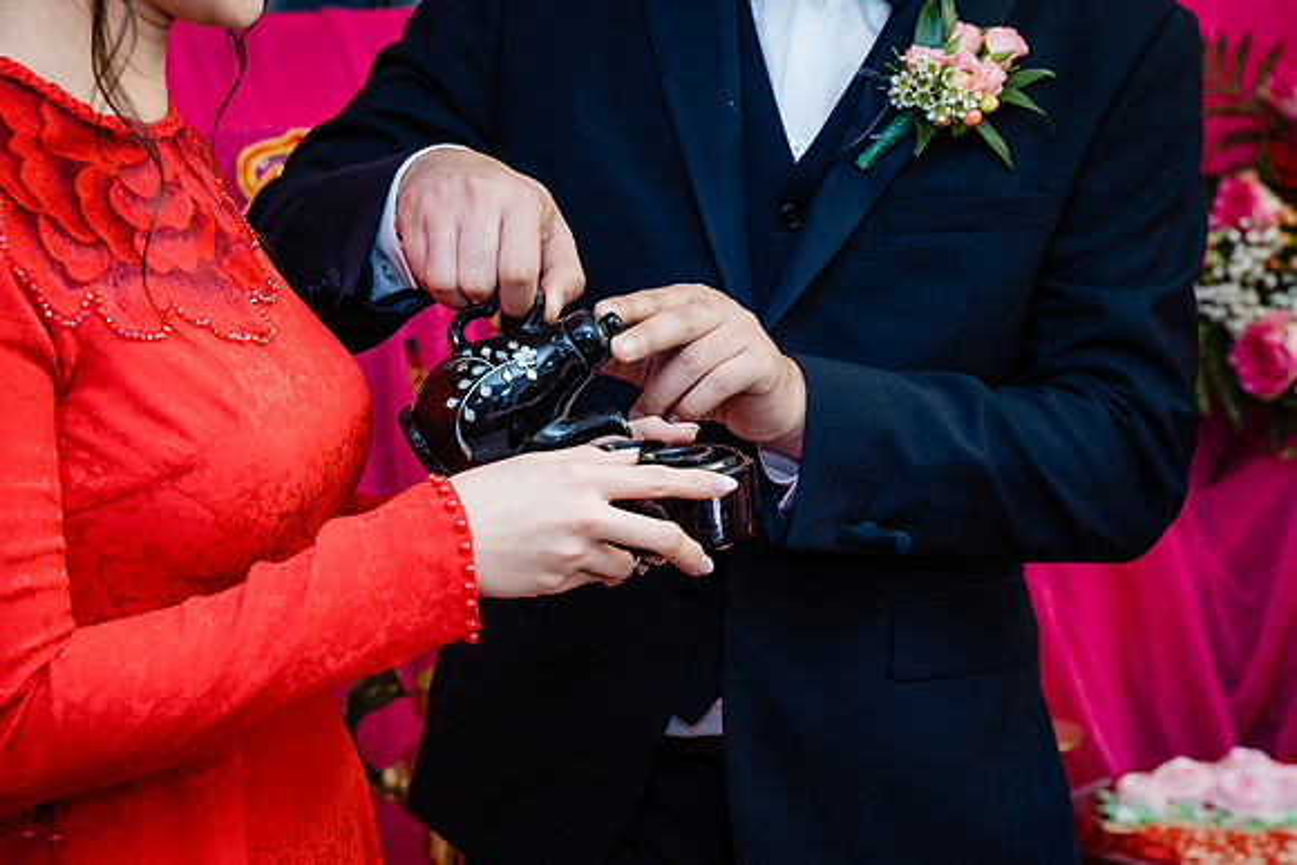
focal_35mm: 87
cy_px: 432
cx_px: 648
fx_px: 3135
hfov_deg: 23.4
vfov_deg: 15.7
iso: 1600
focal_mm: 58
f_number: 4
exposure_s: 1/160
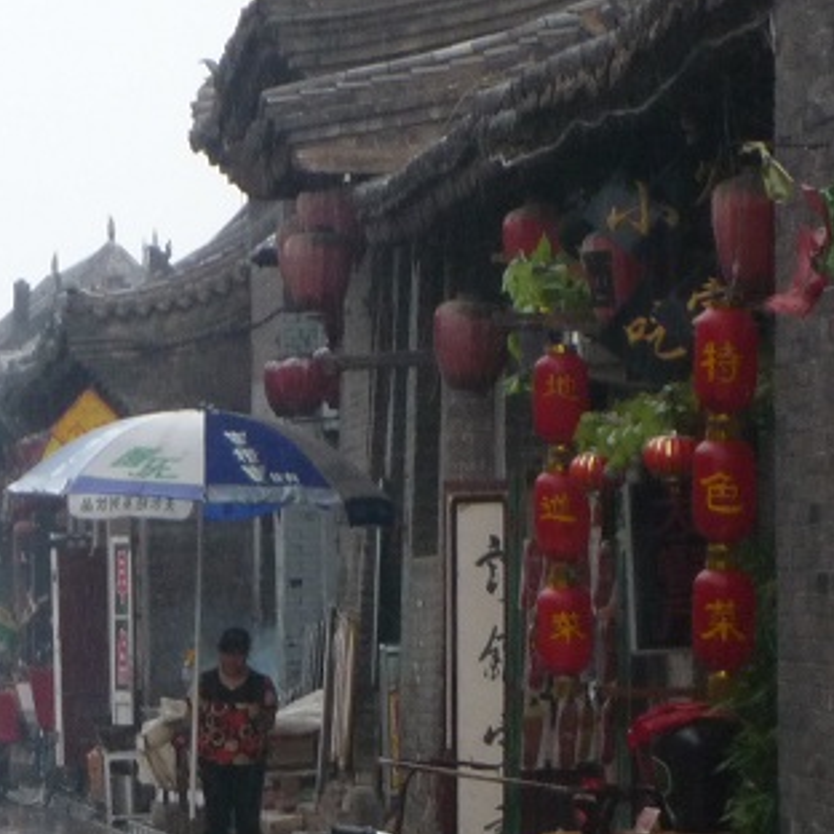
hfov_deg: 5.4
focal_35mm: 323
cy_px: 666
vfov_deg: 5.4
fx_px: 8804
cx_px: -211
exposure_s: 1/125
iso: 200
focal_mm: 22
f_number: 5.9
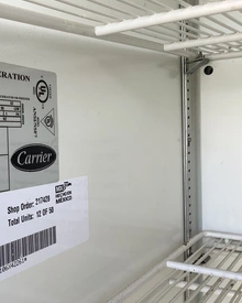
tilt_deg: -9.7
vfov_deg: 42.0
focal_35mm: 44
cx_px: 46
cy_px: 162
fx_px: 394
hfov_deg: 33.1
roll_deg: +4.2
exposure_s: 1/120
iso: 32
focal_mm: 3.3
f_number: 2.4
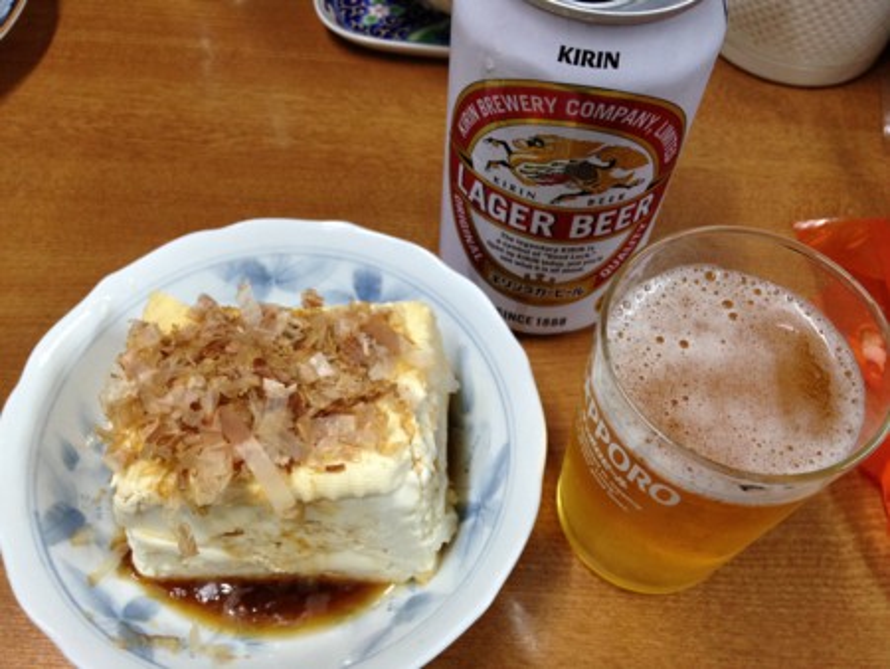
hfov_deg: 52.6
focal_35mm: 35
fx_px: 900
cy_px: 334
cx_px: 445
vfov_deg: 40.7
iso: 160
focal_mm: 4.28
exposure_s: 1/20
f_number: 2.4
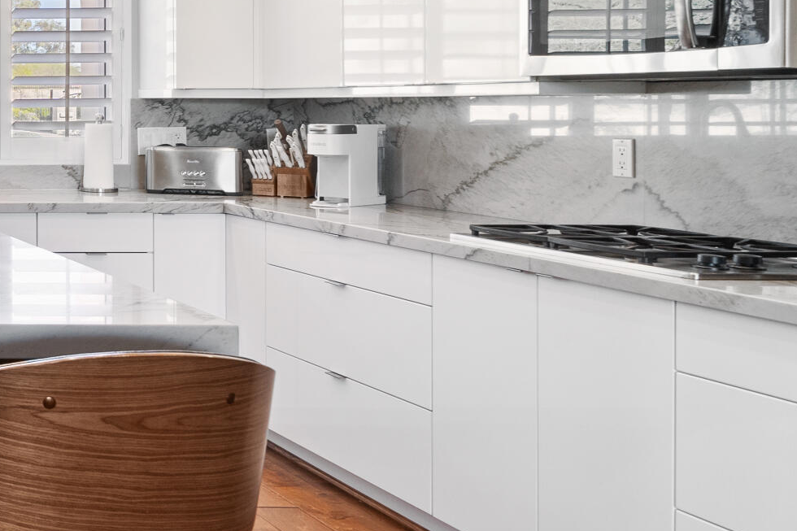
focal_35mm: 51
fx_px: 1118
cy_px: 144
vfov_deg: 26.4
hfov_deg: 28.0
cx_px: -367
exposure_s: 1/10
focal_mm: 16.5
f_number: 7.1
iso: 400
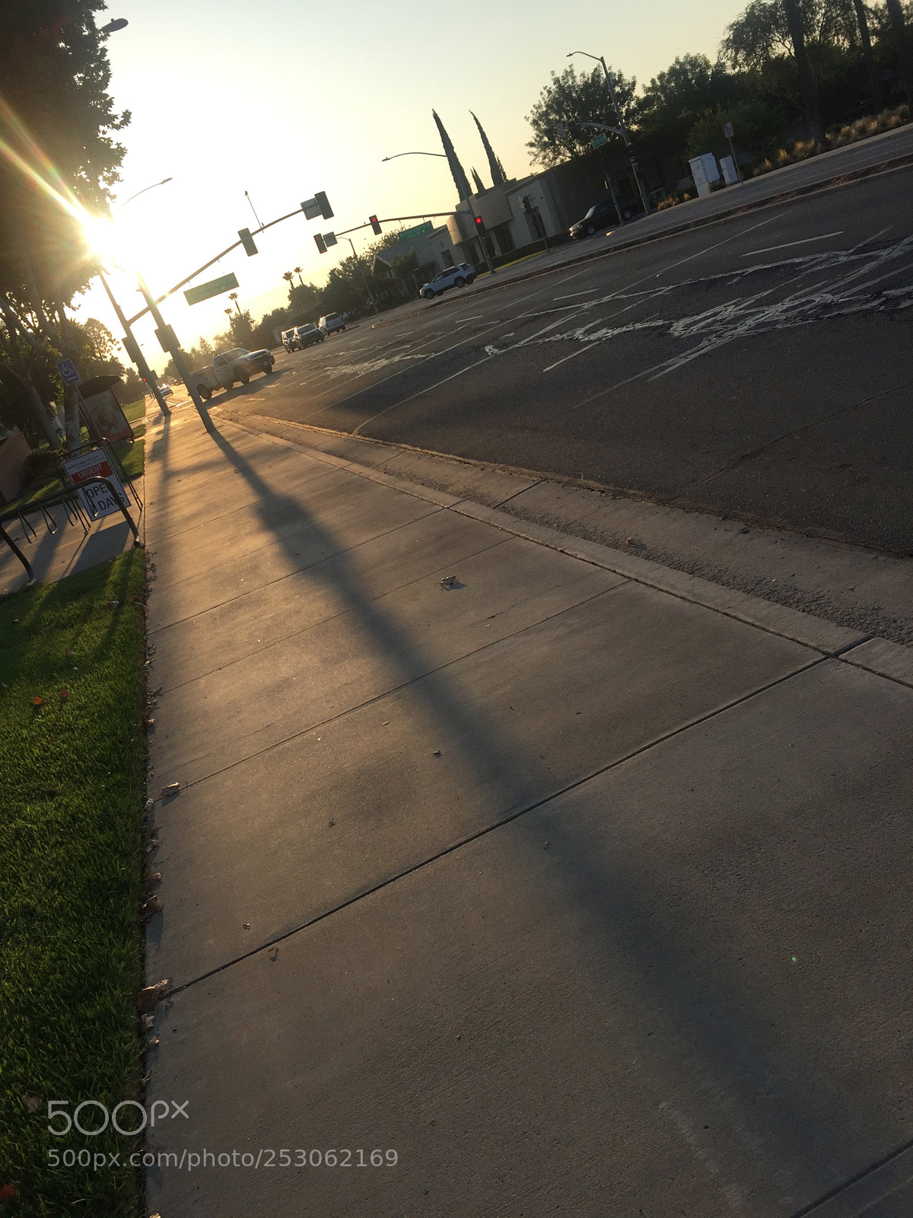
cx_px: 456
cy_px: 609
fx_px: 1020
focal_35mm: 29
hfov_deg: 48.2
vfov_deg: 61.7
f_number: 2.2
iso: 32
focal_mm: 4.15
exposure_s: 1/1582
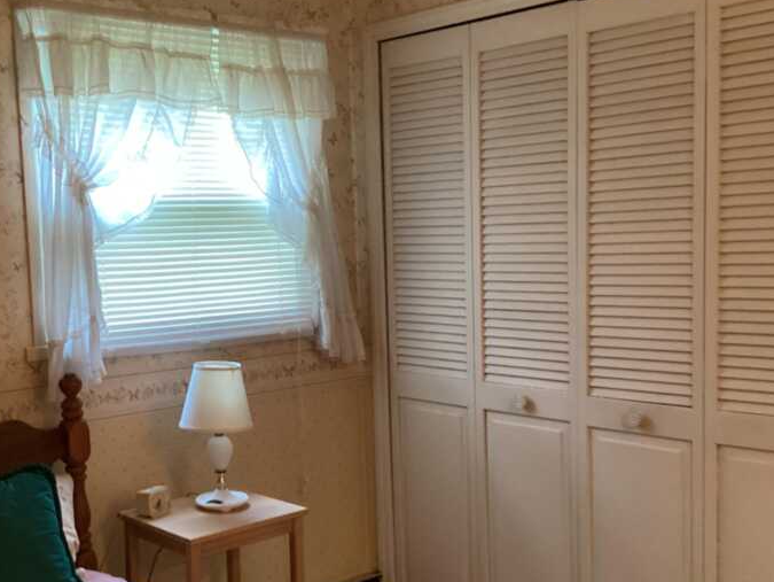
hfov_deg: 40.1
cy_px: 334
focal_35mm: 47
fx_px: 1051
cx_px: 283
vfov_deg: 30.9
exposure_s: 1/40
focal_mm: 3.3
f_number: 2.4
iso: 320
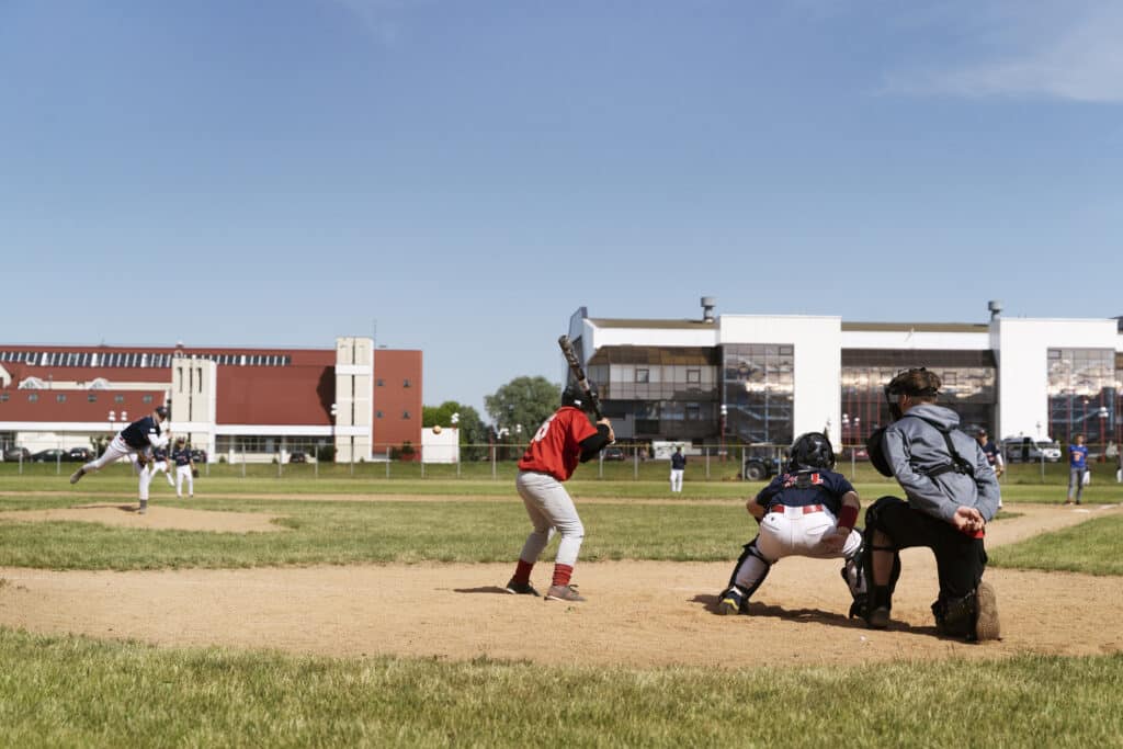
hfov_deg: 36.2
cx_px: 562
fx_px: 1716
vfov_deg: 24.6
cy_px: 374
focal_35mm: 55
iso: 250
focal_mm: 55
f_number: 4.5
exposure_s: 1/4000
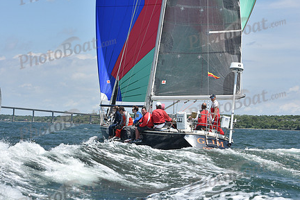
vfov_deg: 14.5
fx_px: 783
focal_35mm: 94
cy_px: 77
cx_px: 153
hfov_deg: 21.7
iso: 250
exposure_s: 1/1250
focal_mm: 70
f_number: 7.1
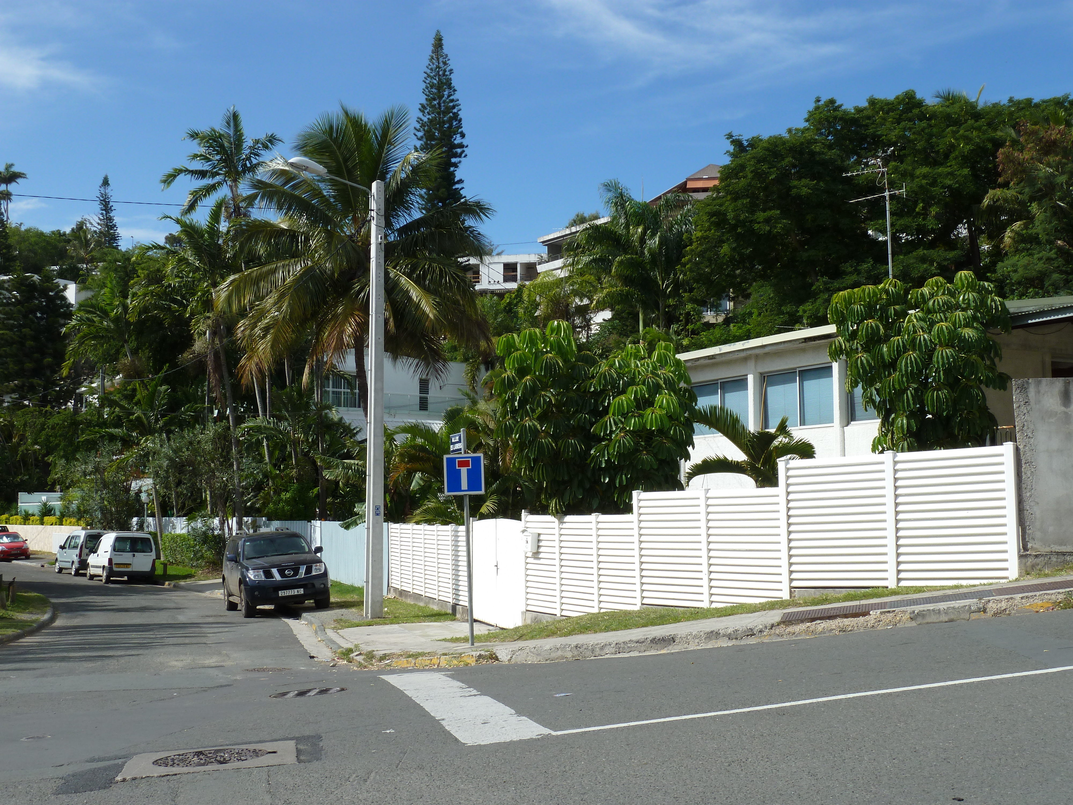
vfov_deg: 34.3
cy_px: 402
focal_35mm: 42
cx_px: 536
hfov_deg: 44.8
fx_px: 1302
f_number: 5
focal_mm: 6.9
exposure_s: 1/400
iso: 80
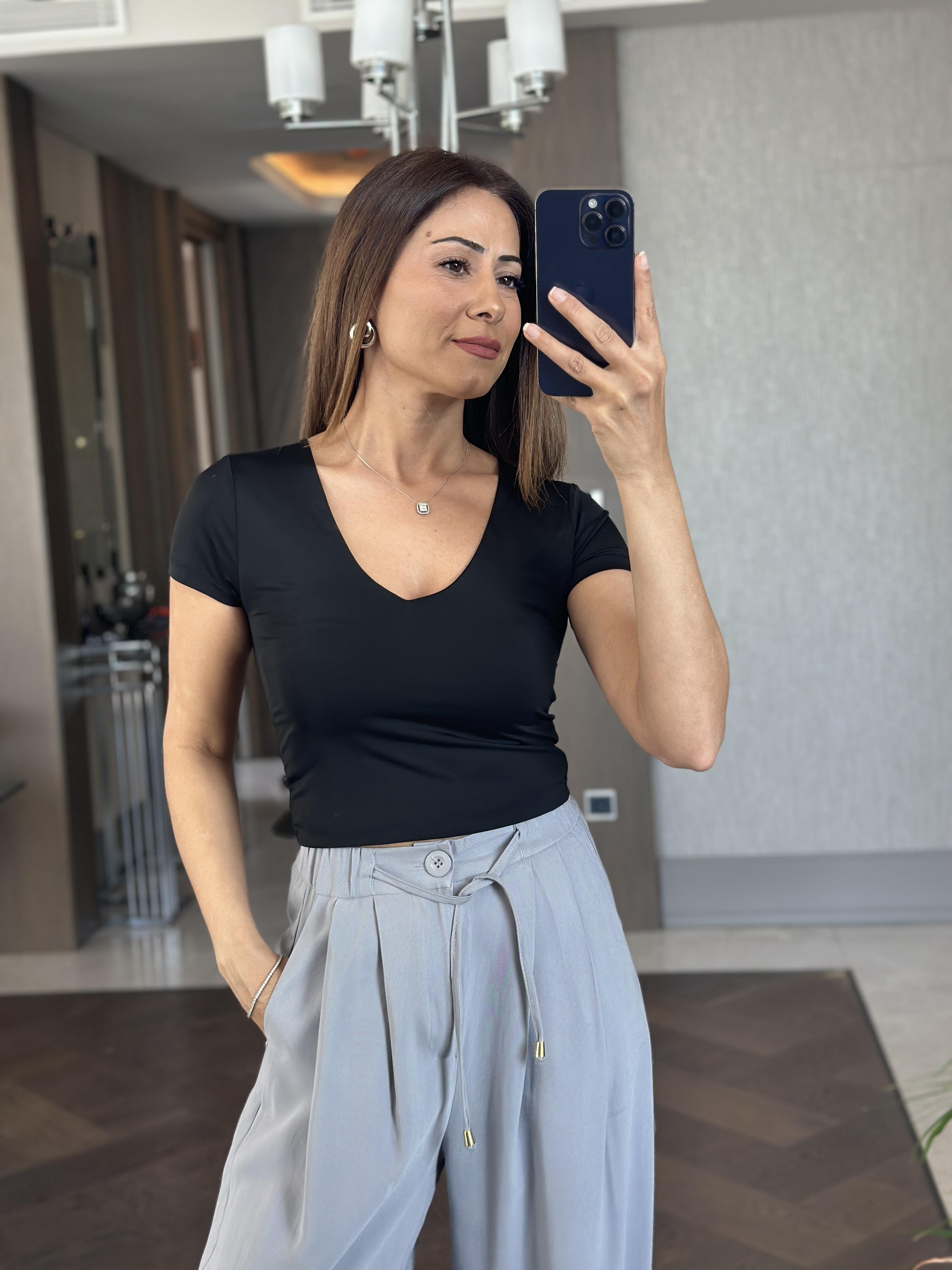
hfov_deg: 30.3
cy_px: 635
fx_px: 1760
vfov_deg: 39.7
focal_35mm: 48
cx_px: 476
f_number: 1.78
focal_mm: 6.86
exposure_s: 1/103
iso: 125
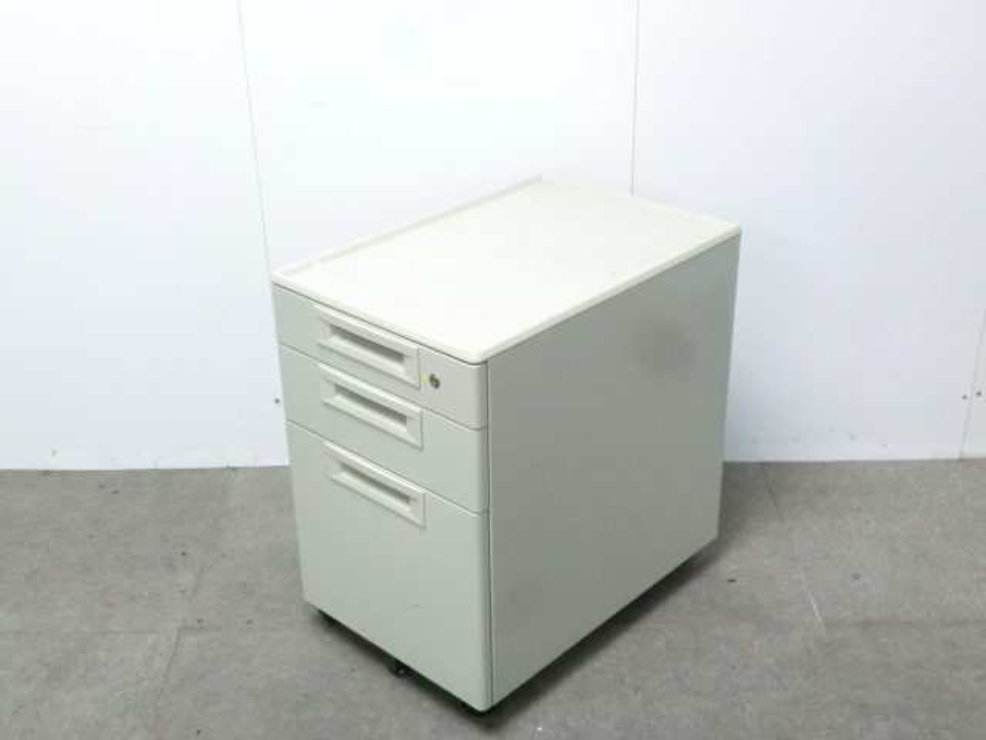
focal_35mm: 45
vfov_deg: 32.2
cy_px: 370
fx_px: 1282
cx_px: 493
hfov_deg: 42.1
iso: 800
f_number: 4.3
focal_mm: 8.2
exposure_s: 1/25
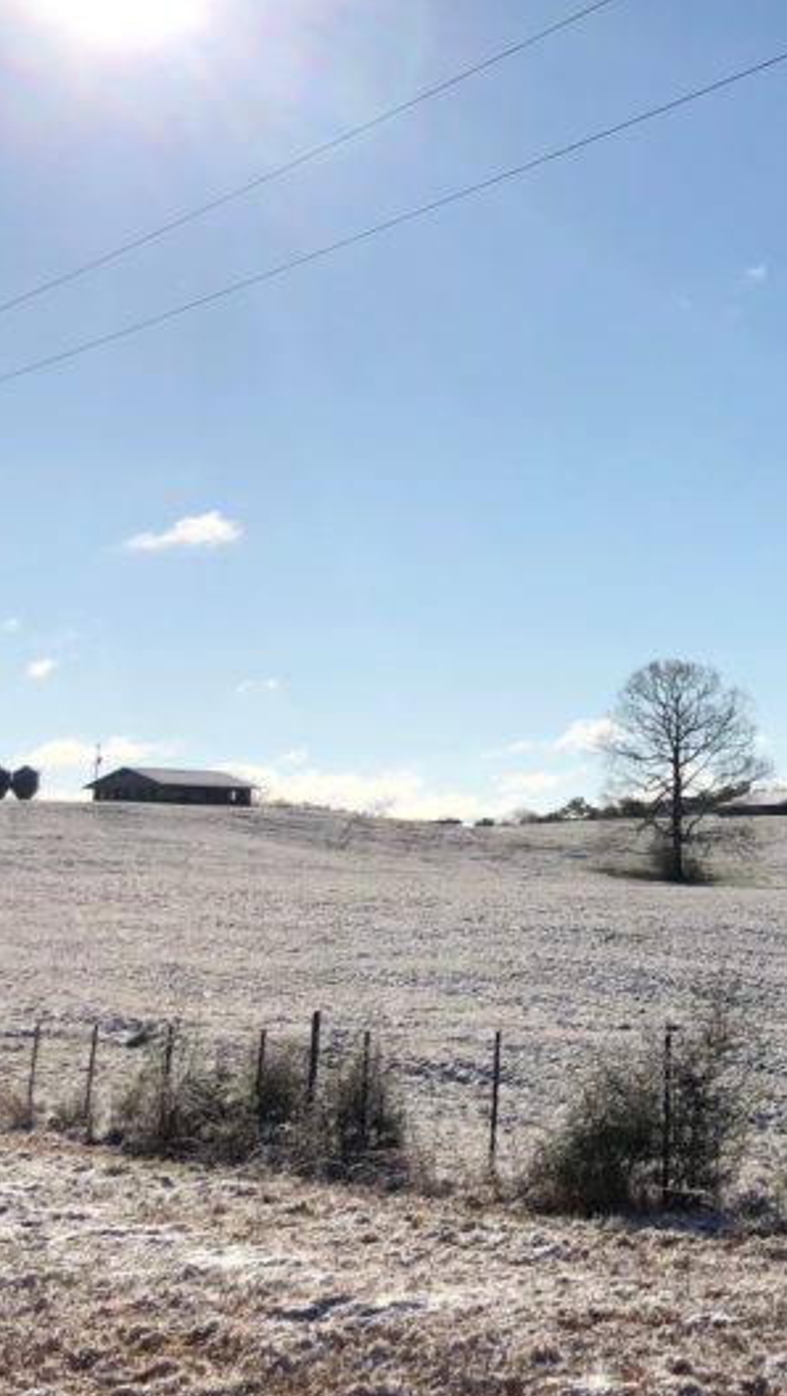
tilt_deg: +10.2
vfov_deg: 35.2
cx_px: 1051
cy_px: 523
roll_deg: +1.0
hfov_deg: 18.8
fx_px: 2186
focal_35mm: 59
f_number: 1.8
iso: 25
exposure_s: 1/8000
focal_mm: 4
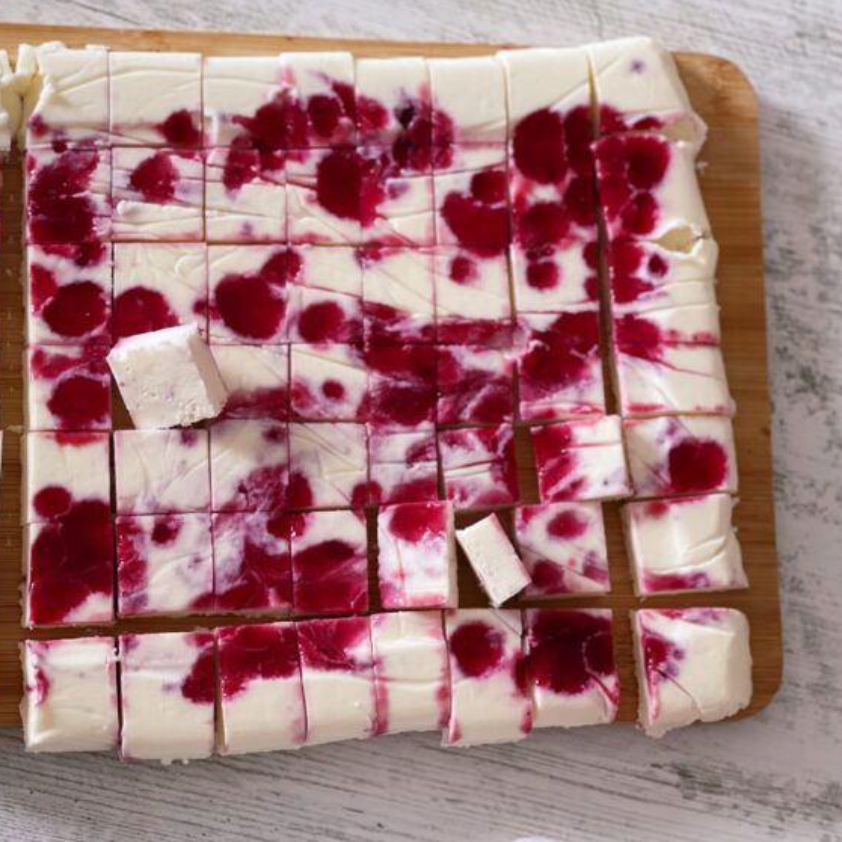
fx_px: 2091
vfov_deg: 22.8
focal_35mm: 76
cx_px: 281
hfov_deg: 22.7
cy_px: 423
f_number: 2.2
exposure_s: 1/121
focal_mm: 7.5
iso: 125
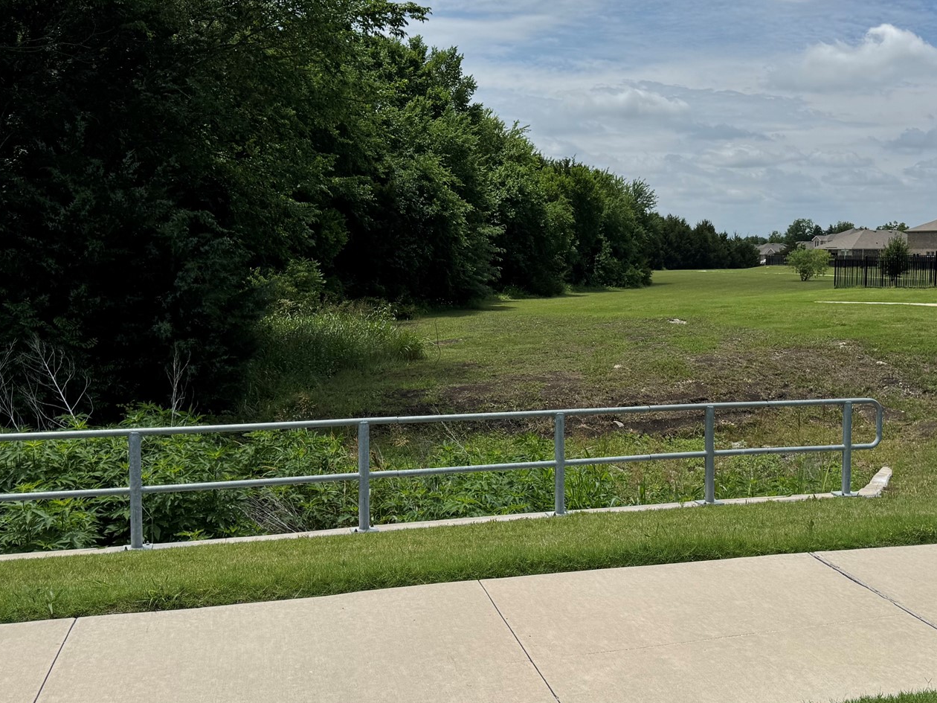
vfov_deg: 36.8
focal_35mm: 39
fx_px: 1056
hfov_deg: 47.3
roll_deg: -0.8
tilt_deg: -5.4
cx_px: 608
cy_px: 333
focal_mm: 6.76
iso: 80
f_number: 1.78
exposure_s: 1/9009
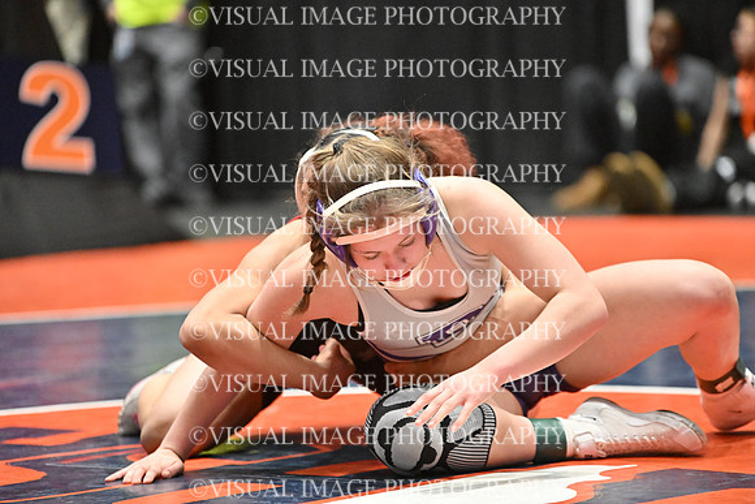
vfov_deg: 6.9
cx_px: 378
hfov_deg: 10.3
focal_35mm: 200
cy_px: 252
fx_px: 4195
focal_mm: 200
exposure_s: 1/1000
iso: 6400
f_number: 2.8
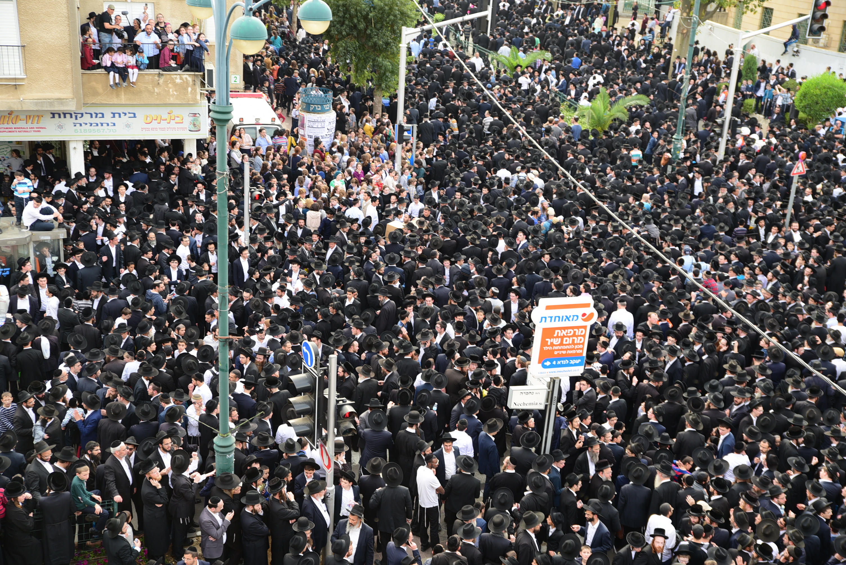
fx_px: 1128
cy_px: 282
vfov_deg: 28.1
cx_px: 423
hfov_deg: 41.1
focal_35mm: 48
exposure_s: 1/160
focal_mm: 48
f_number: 3.5
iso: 125
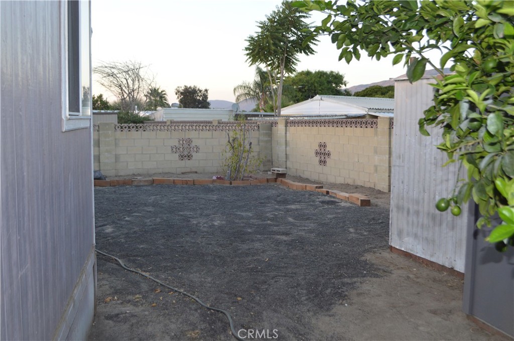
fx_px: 513
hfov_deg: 53.2
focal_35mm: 36
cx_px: 257
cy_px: 170
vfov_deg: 36.8
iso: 400
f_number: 4
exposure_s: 1/125
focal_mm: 24
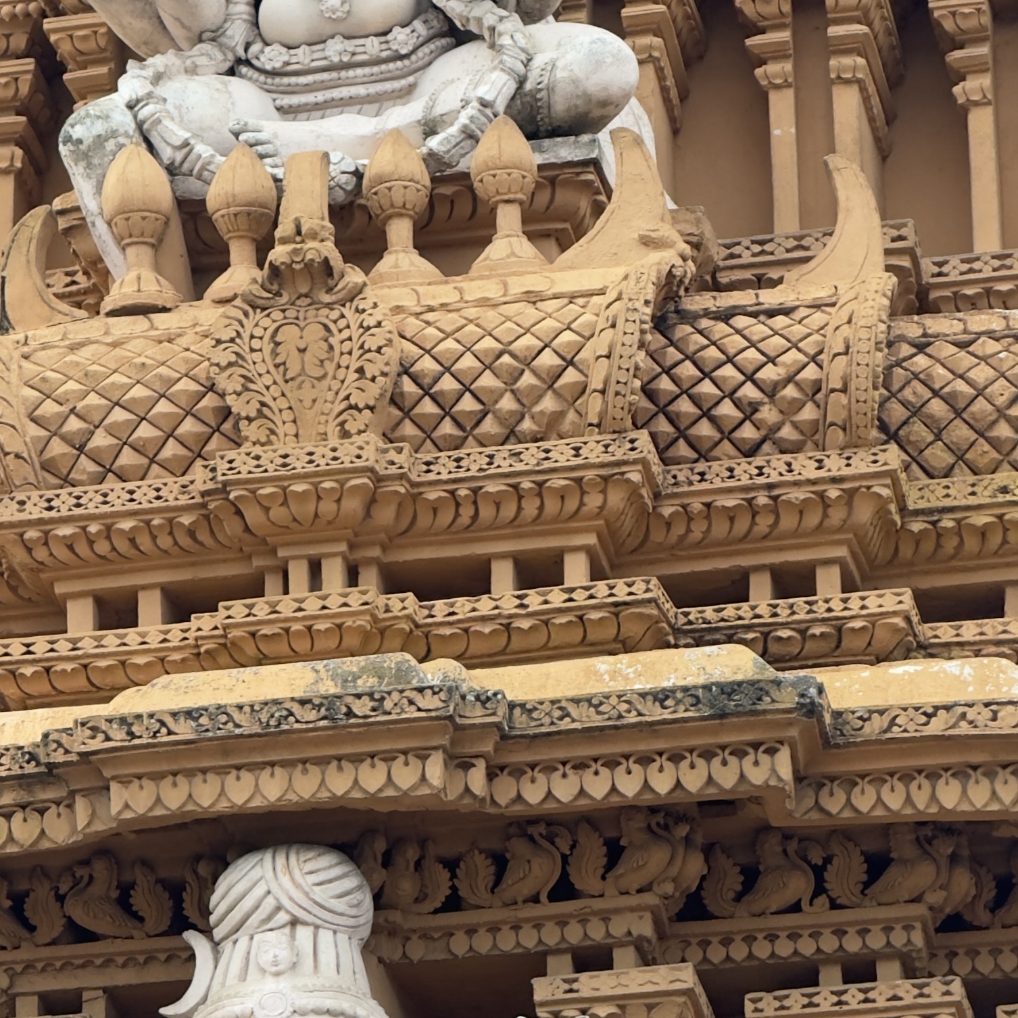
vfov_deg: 6.2
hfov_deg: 6.2
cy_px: 629
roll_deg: +0.1
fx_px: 9449
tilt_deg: +26.5
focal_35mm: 284
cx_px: 310
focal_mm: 15.66
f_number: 2.8
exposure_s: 1/160
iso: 50
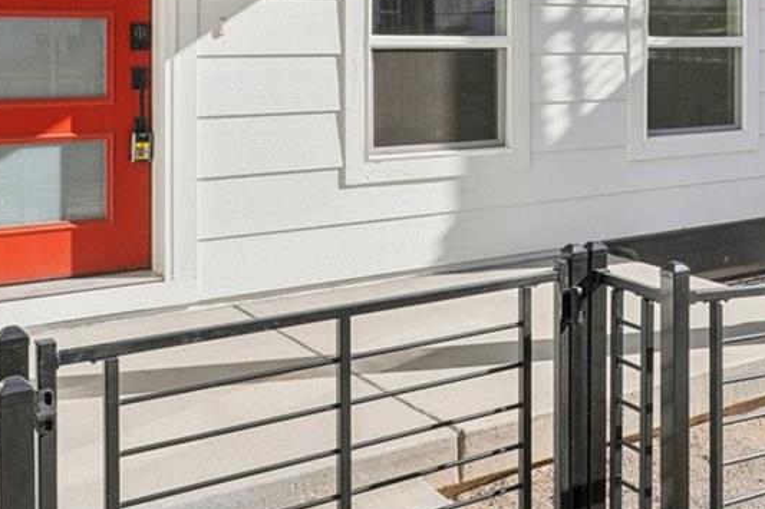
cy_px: 9
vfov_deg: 25.9
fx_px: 1051
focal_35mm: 50
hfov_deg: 37.7
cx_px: 667
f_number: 8
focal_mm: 11
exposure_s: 1/500
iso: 100
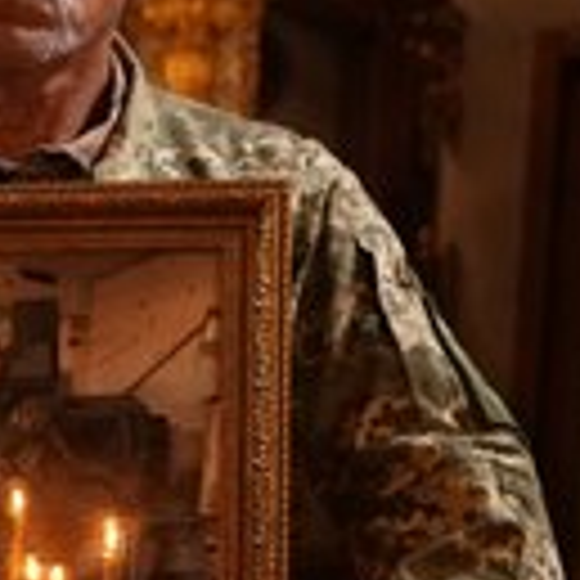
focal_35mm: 87
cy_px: 591
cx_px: -76
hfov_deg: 19.1
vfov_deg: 19.3
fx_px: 1649
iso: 8000
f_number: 2.8
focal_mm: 33
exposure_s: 1/500
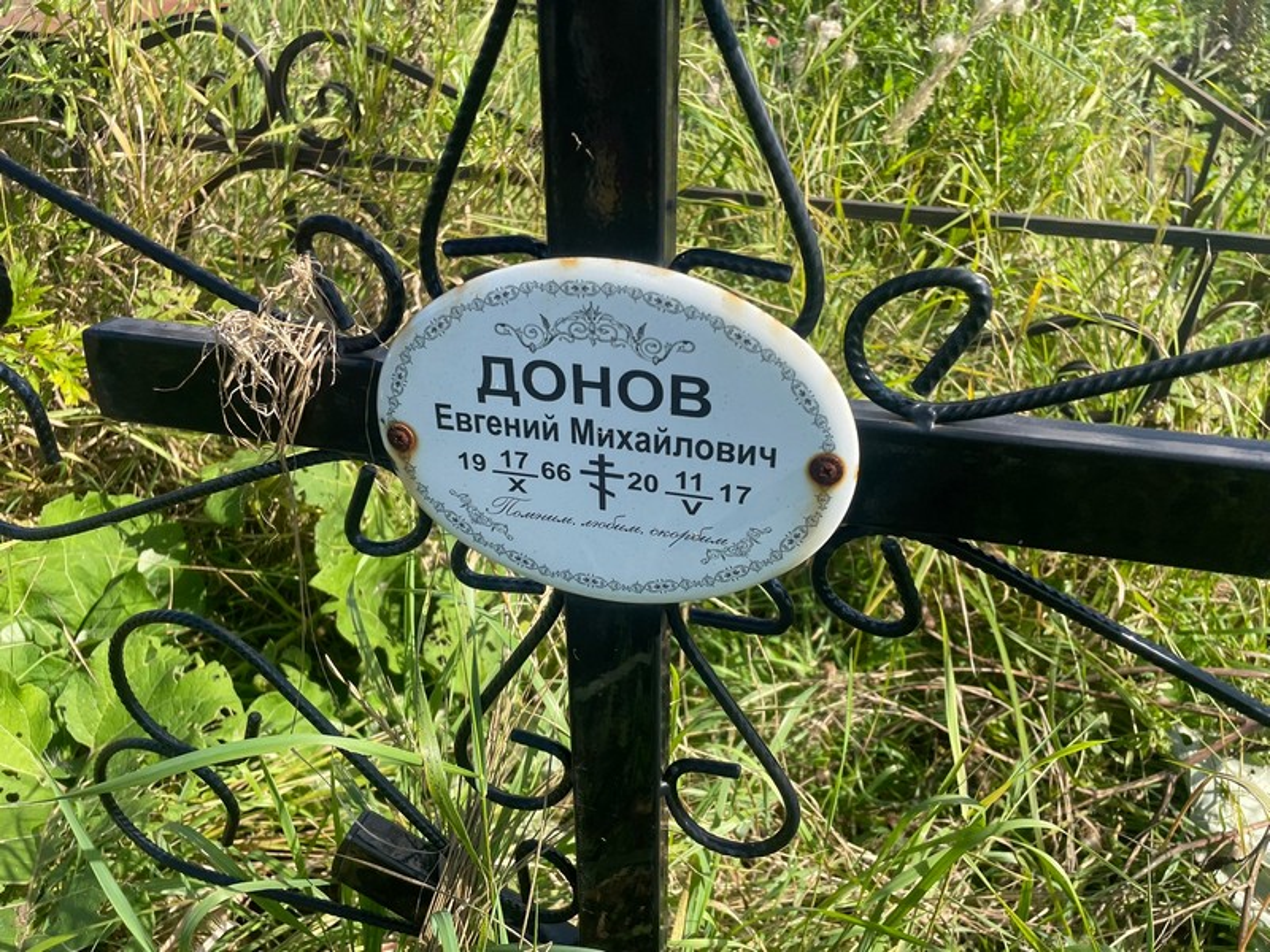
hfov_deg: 67.3
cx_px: 635
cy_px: 476
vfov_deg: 53.1
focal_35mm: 26
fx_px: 954
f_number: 1.6
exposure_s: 1/1715
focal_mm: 4.2
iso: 32
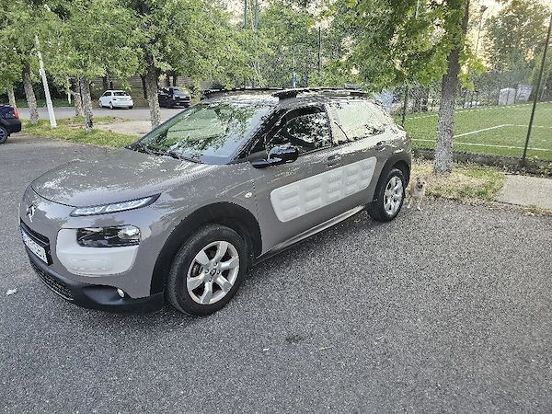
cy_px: 207
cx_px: 276
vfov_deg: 58.9
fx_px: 367
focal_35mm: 23
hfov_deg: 73.9
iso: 125
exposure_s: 1/182
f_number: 1.7
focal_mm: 6.3
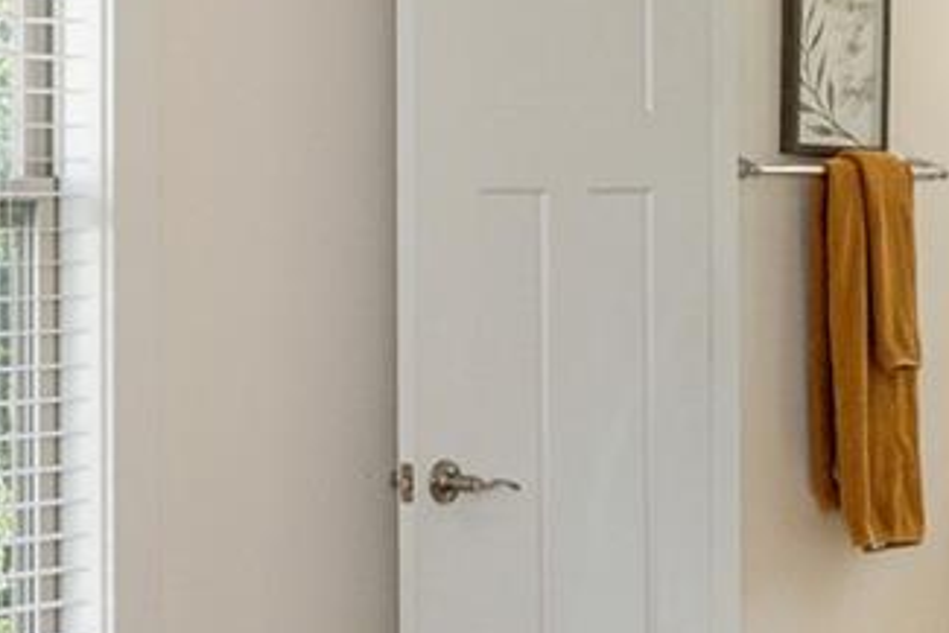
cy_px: 277
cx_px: 587
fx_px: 2822
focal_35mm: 107
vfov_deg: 12.8
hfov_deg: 19.1
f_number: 8
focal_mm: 17
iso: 320
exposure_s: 1/100
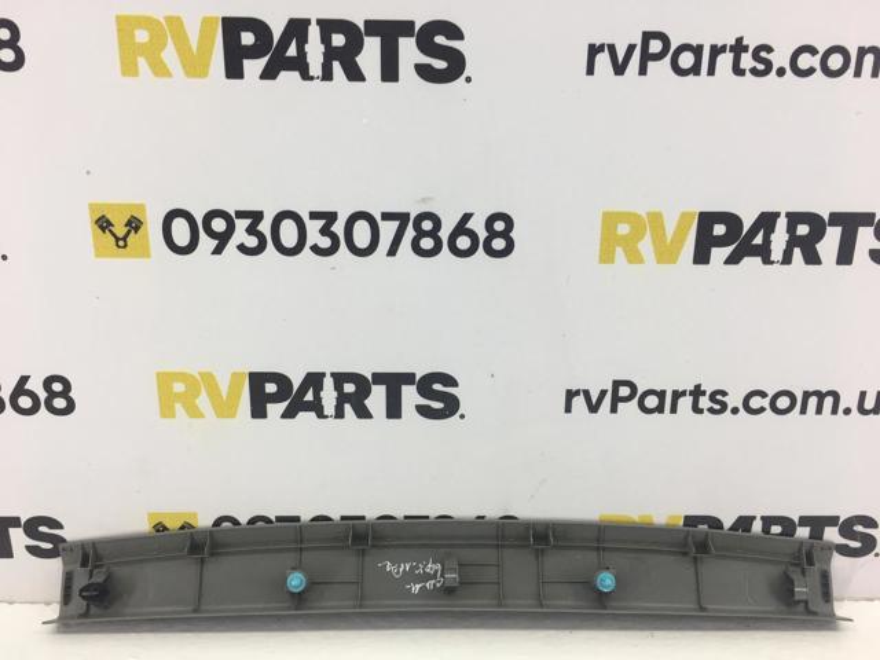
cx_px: 440
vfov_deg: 48.2
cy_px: 330
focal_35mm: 29
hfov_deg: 61.7
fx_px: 737
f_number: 2.2
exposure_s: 1/100
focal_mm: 4.15
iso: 40
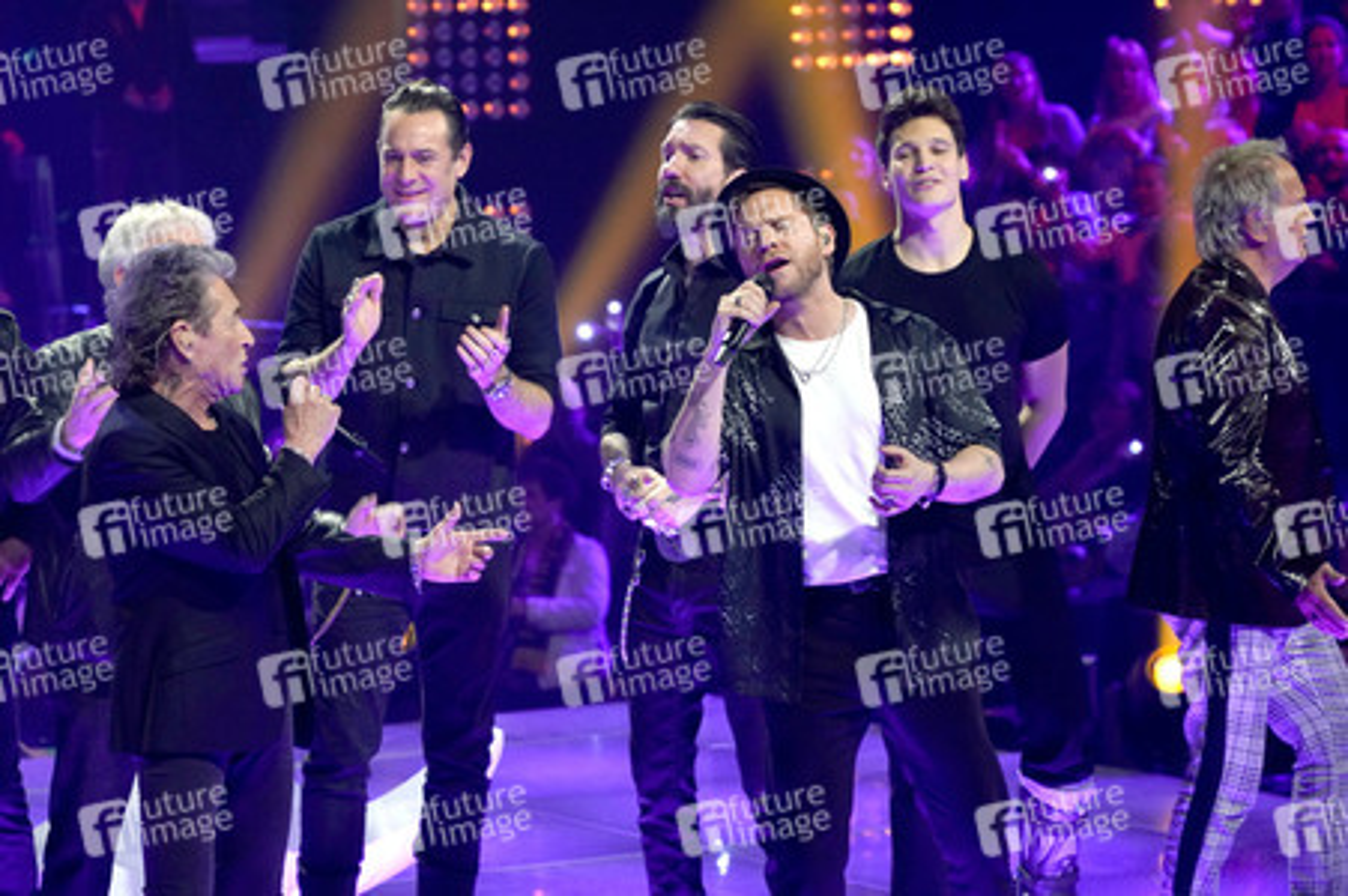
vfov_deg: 10.2
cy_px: 448
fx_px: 5014
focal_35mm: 134
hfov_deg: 15.3
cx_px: 674
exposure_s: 1/160
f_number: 5.6
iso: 3200
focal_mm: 134
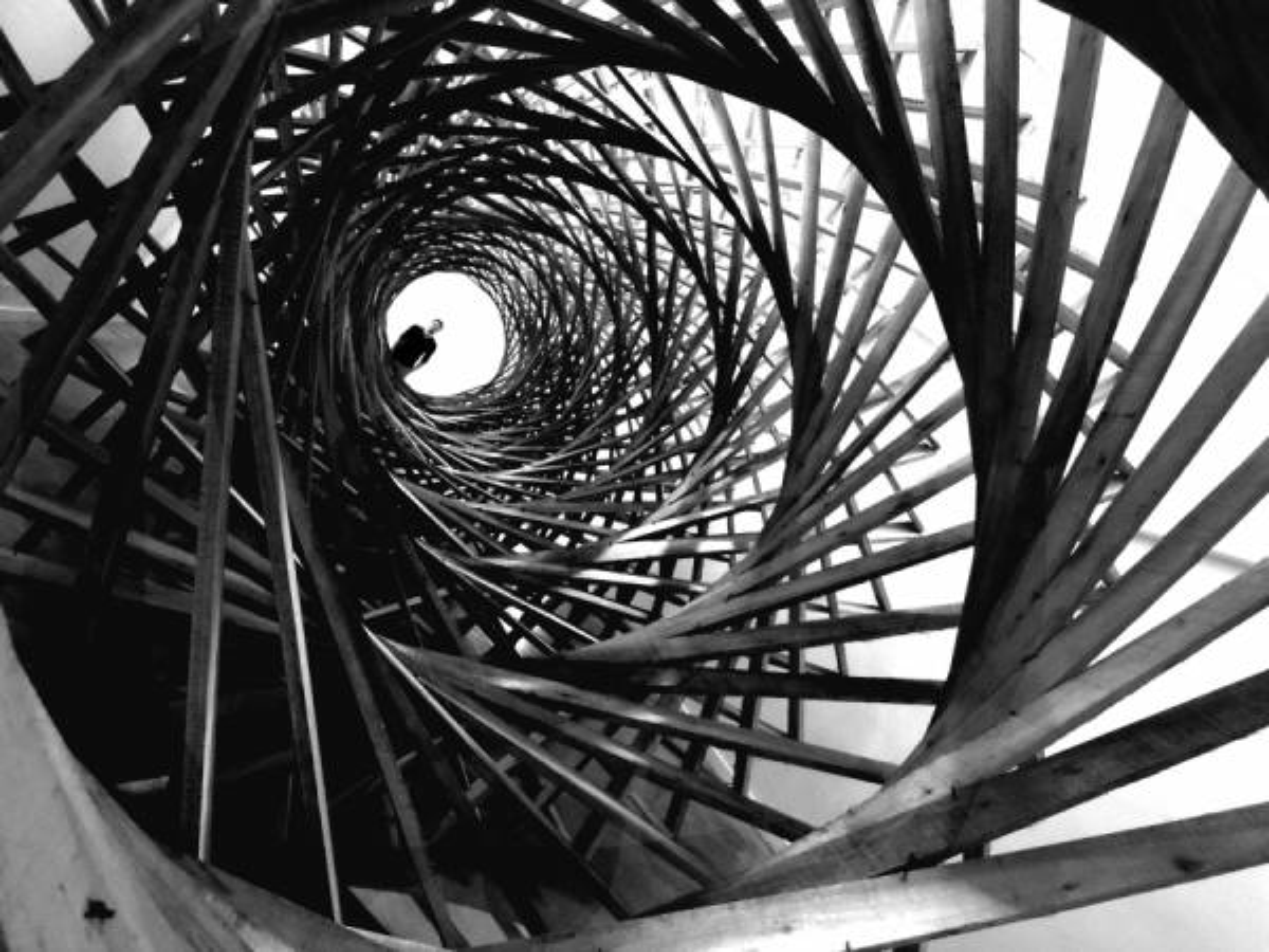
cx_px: 634
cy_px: 476
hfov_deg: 71.6
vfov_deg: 56.8
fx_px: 880
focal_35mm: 24
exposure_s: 1/160
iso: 800
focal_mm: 4.3
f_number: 1.8
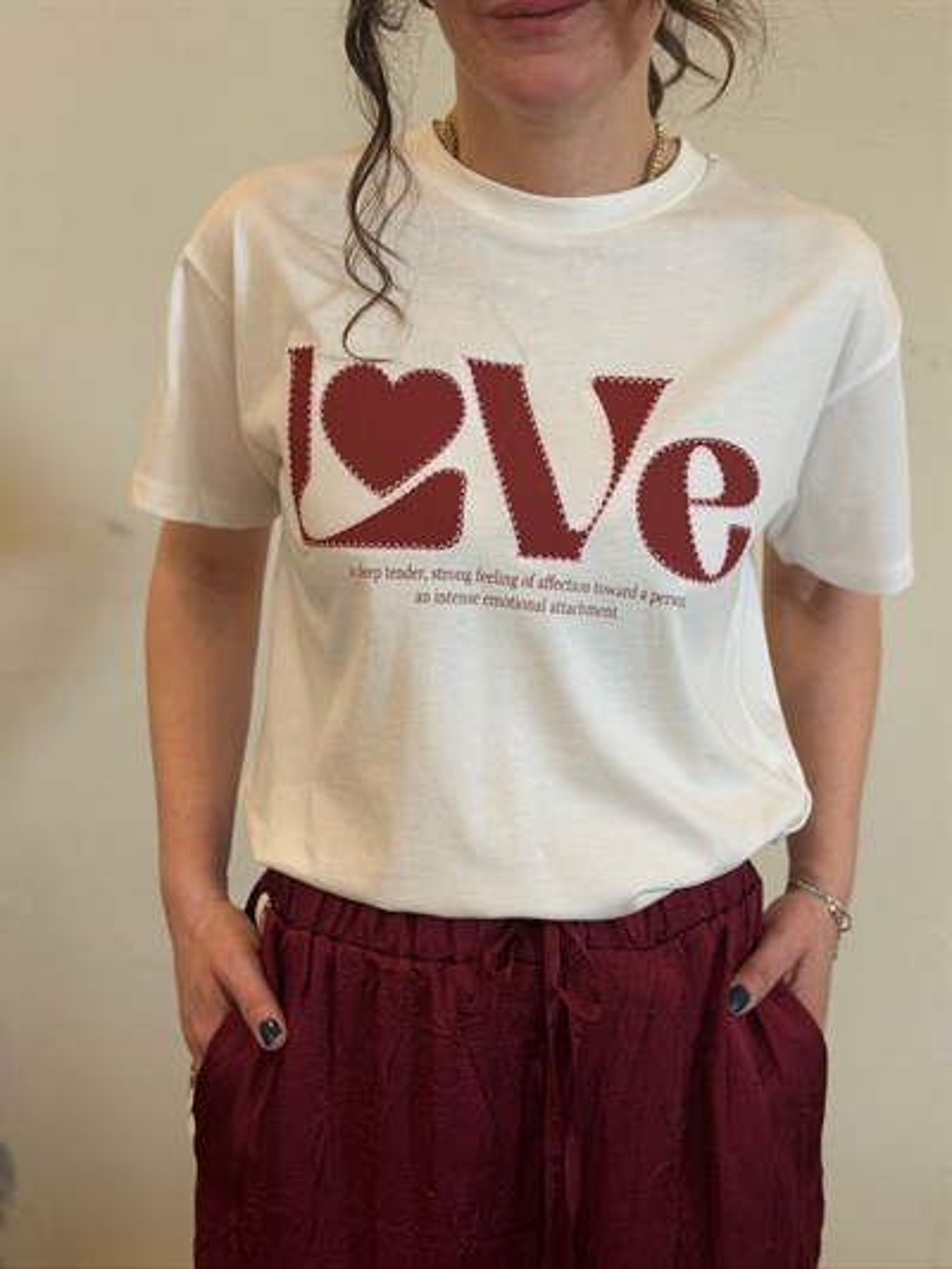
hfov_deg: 30.3
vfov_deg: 39.6
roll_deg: -0.6
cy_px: 634
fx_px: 1759
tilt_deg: -13.9
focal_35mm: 48
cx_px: 476
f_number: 1.78
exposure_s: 1/50
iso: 125
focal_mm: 6.76
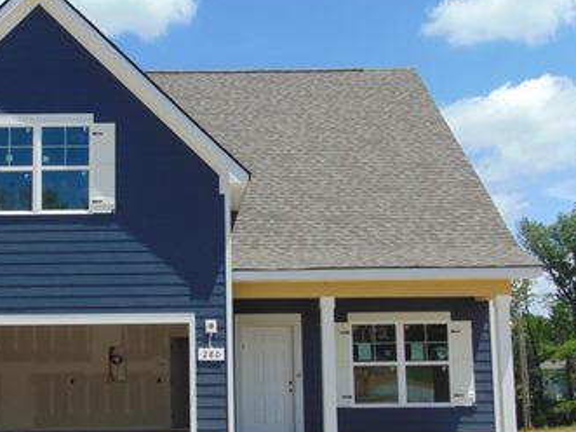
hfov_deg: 32.3
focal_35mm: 59
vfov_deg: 24.8
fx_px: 981
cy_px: 248
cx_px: 174
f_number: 8.5
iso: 80
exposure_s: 1/200
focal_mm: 6.9
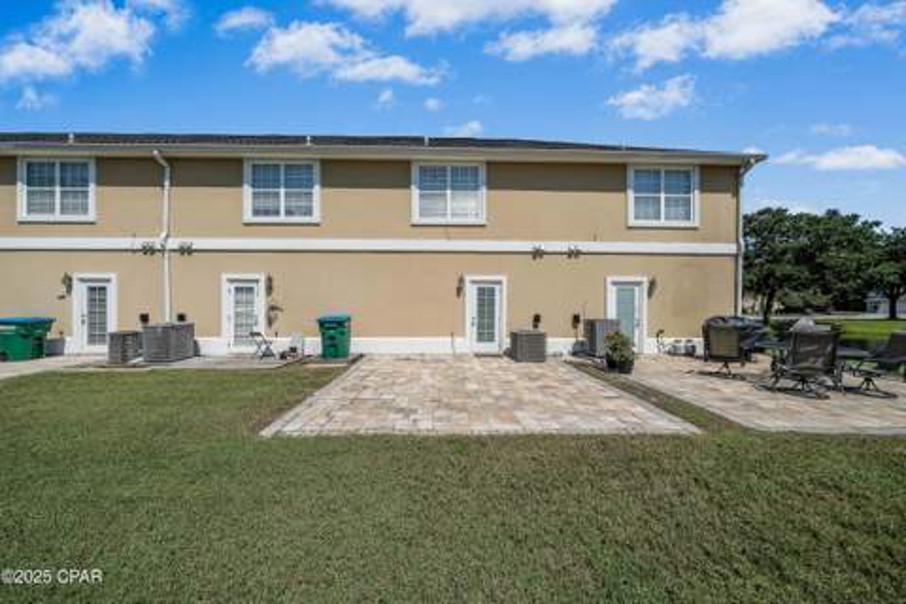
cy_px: 302
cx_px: 453
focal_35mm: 12
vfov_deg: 90.0
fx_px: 302
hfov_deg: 112.6
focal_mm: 12
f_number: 10
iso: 100
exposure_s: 1/320
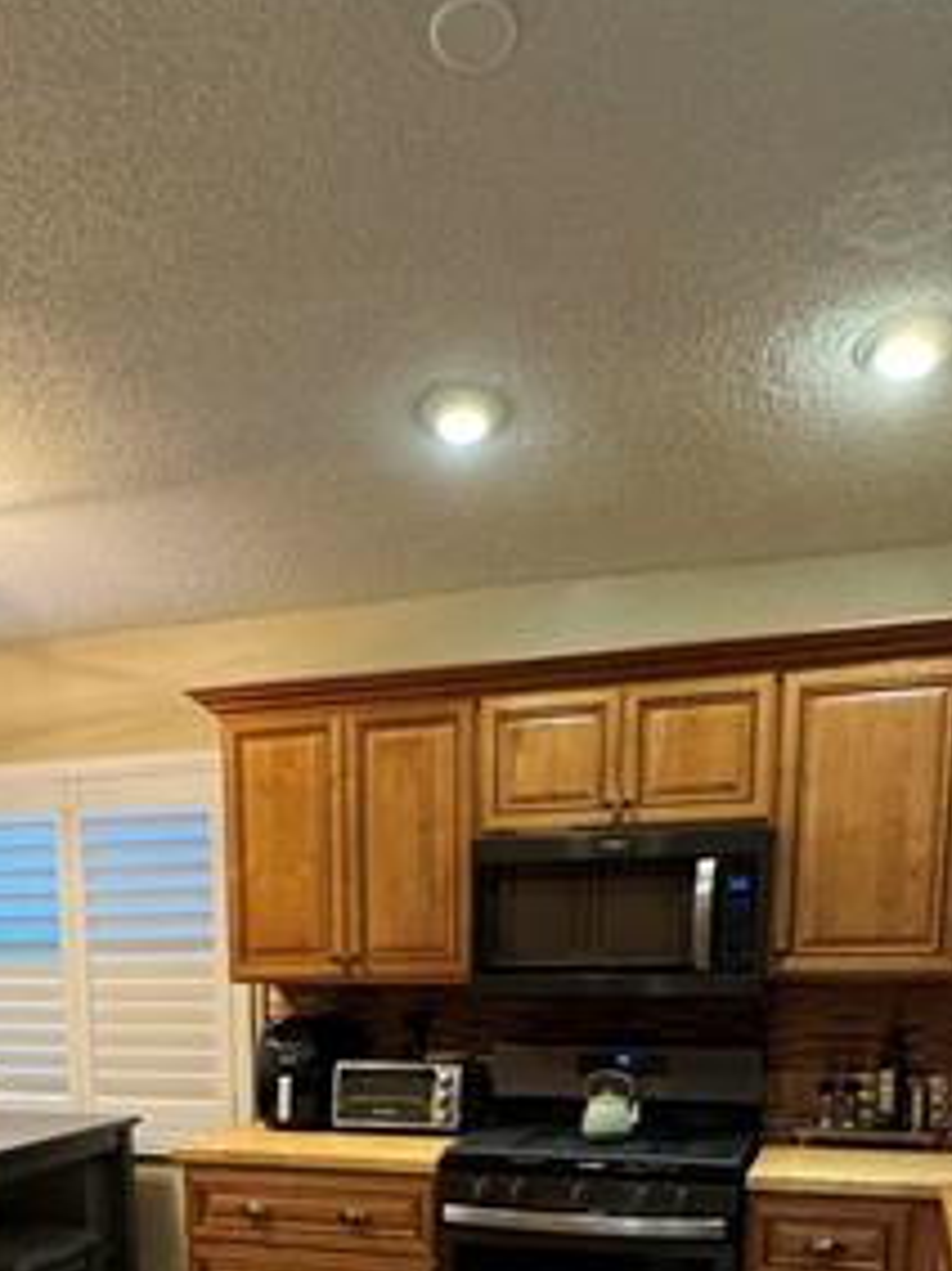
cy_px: 1235
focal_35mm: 38
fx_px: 1394
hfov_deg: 37.4
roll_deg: +0.3
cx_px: 337
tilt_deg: -11.2
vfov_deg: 43.0
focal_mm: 2.22
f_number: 2.2
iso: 1000
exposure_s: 1/60
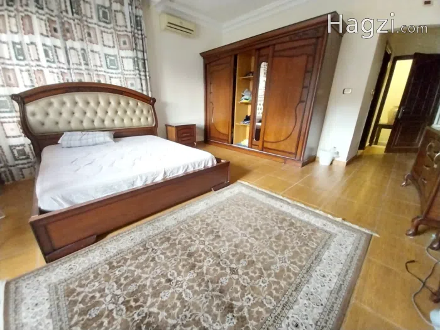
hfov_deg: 106.2
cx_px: 220
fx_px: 165
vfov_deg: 89.9
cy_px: 165
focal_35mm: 13
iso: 500
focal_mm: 1.3
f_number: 2.2
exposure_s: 1/15
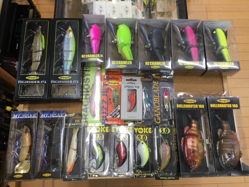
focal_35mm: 31
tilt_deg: -74.2
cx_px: 124
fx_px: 223
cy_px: 94
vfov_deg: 45.4
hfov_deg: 58.4
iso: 25
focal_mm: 3.3
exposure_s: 1/30
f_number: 2.4
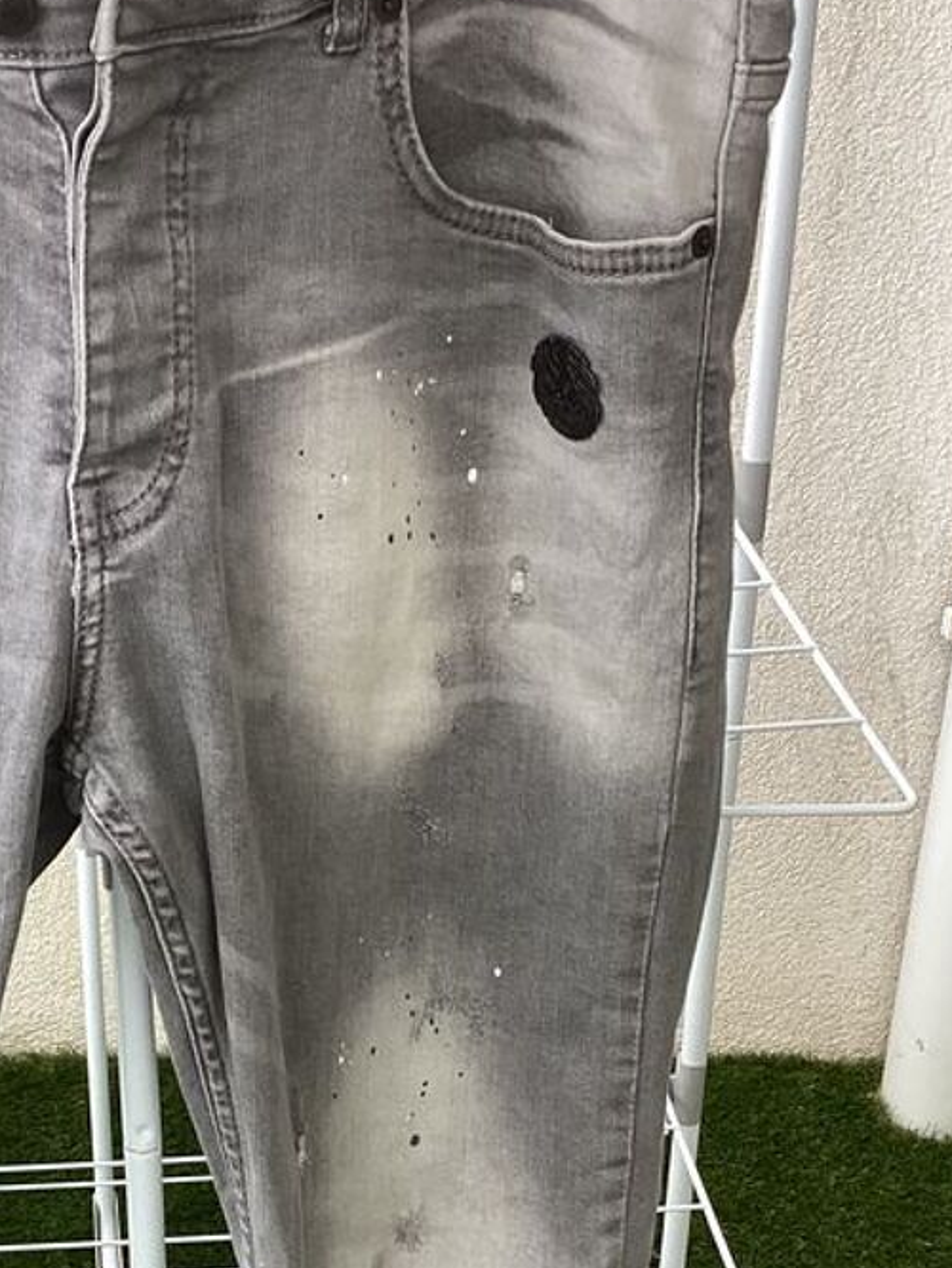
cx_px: 187
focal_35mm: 62
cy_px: 966
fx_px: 2272
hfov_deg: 23.3
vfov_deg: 30.6
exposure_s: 1/120
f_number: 2.4
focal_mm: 3.3
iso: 80
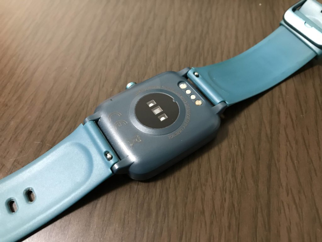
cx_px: 161
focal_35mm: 28
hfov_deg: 63.4
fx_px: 260
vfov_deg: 49.7
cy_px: 121
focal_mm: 3.99
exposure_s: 1/9
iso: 100
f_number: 1.8
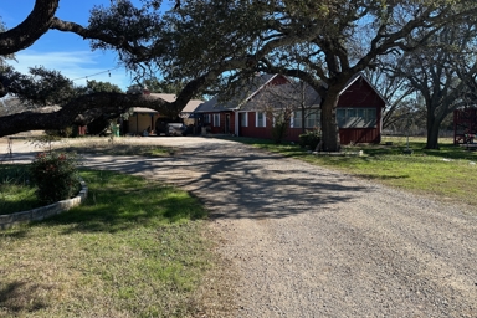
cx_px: 230
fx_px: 344
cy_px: 149
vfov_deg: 49.5
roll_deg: +0.2
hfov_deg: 69.4
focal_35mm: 26
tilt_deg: -4.9
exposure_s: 1/2525
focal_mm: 6.86
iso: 80
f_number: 1.78
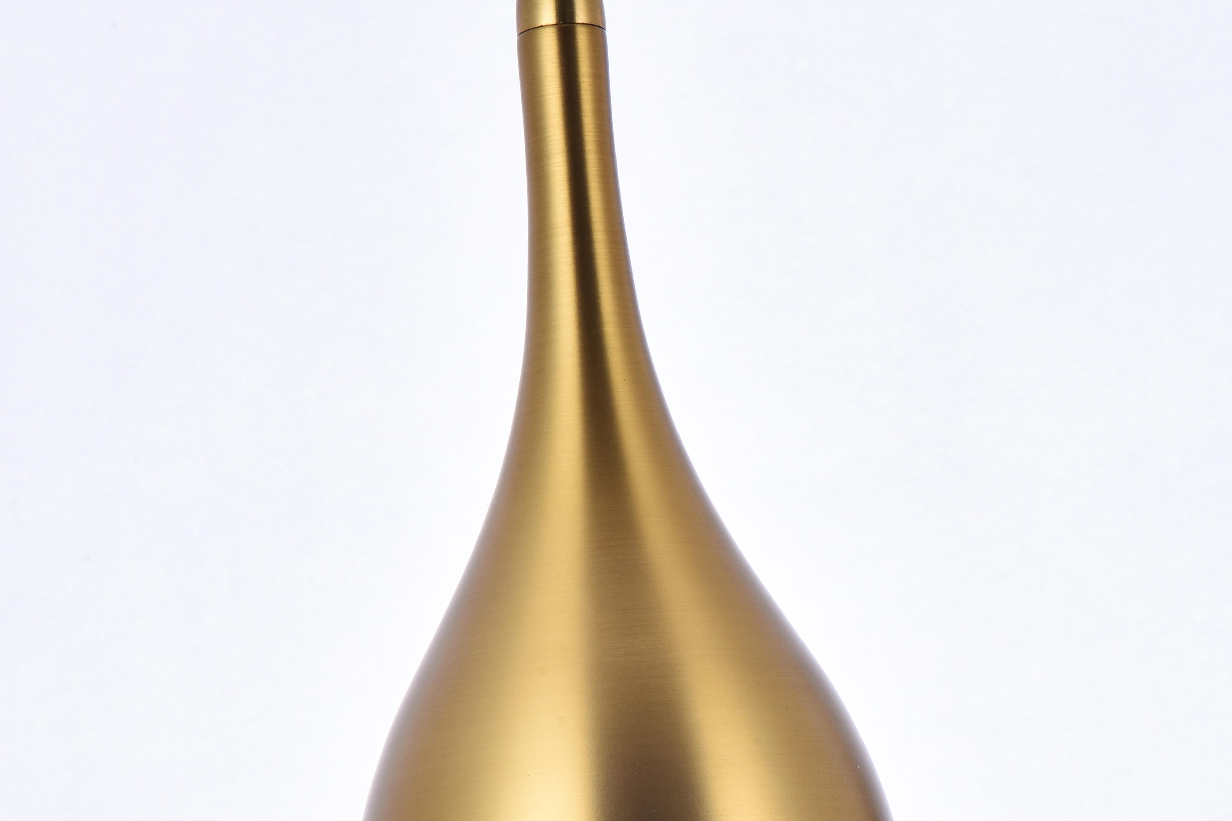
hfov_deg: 19.5
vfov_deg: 13.0
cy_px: 713
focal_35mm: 105
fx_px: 3593
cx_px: 616
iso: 100
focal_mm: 70
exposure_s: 1/20
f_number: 22
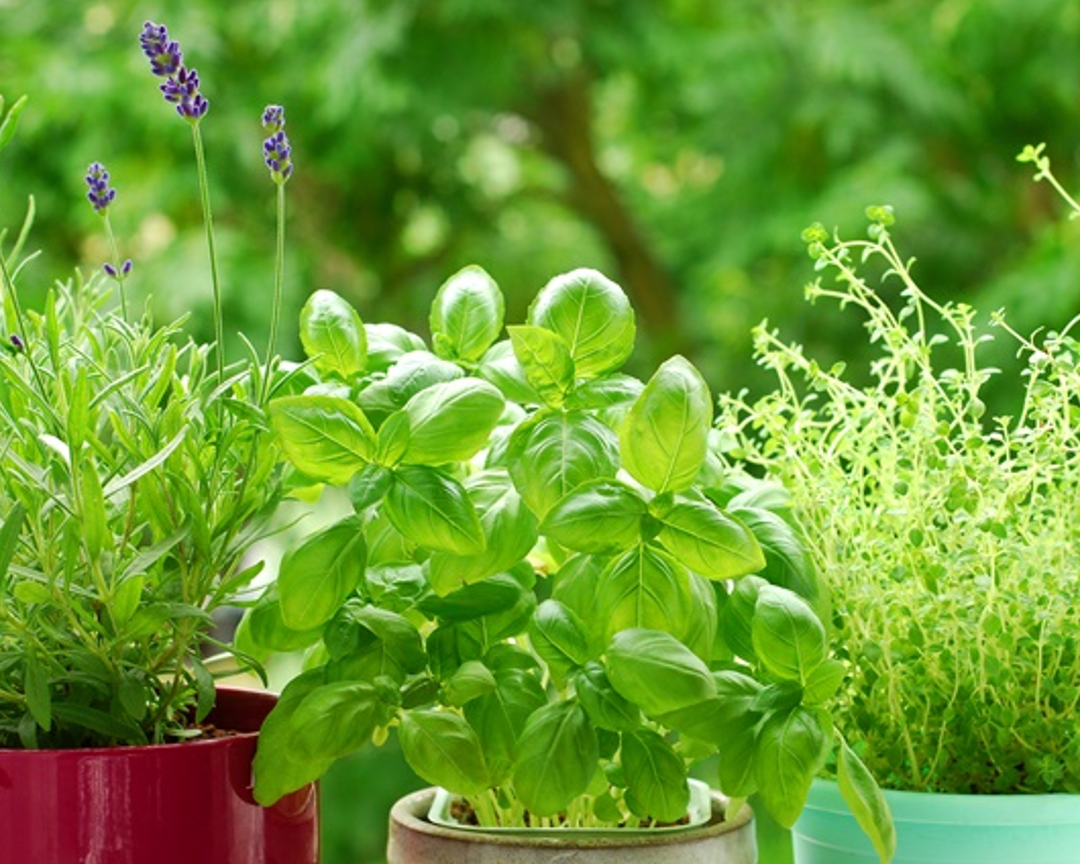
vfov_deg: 18.1
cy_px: 432
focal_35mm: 85
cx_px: 497
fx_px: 2717
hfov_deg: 22.5
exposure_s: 1/80
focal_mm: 50
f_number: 6.3
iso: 250
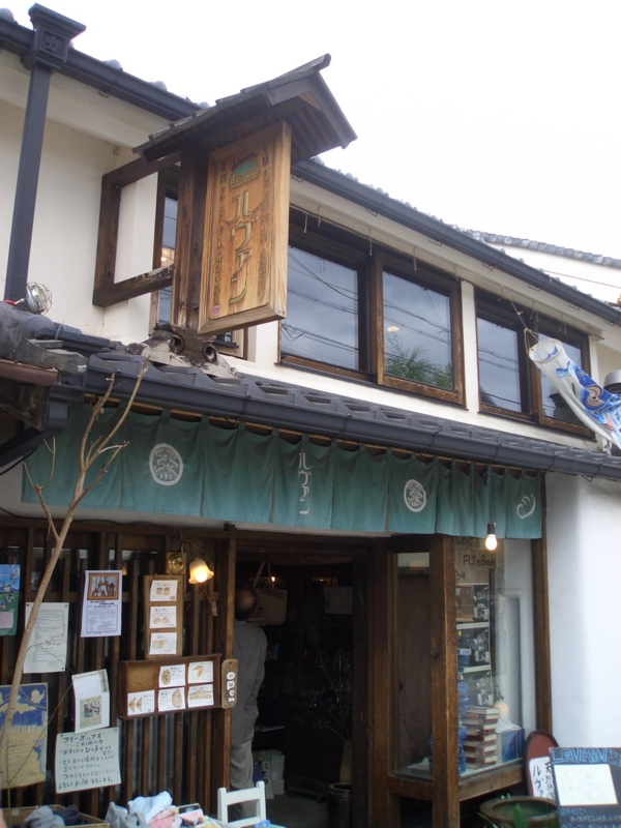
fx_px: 861
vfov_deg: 51.4
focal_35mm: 36
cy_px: 414
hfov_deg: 39.7
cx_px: 310
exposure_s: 1/125
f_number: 4
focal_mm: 4.8
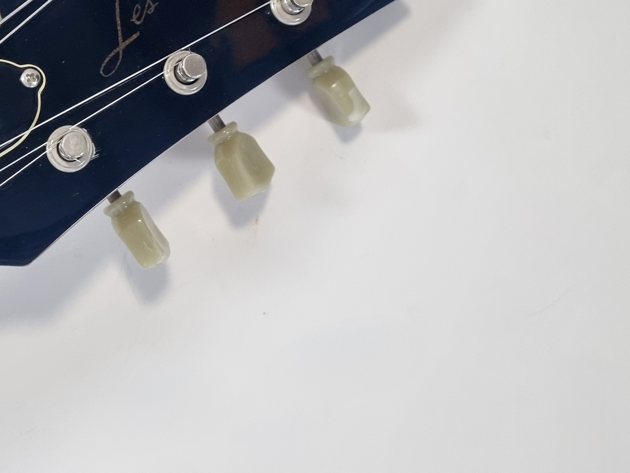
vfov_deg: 25.2
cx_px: 177
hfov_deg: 33.8
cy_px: 31
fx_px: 1019
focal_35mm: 56
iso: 200
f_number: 1.8
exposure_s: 1/100
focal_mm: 5.4
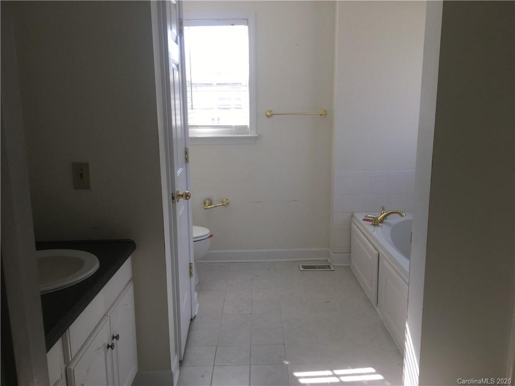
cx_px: 258
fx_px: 431
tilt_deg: -9.8
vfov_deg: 48.2
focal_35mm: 29
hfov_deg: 61.7
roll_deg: +0.3
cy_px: 193
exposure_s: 1/120
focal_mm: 4.15
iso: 32
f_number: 2.2
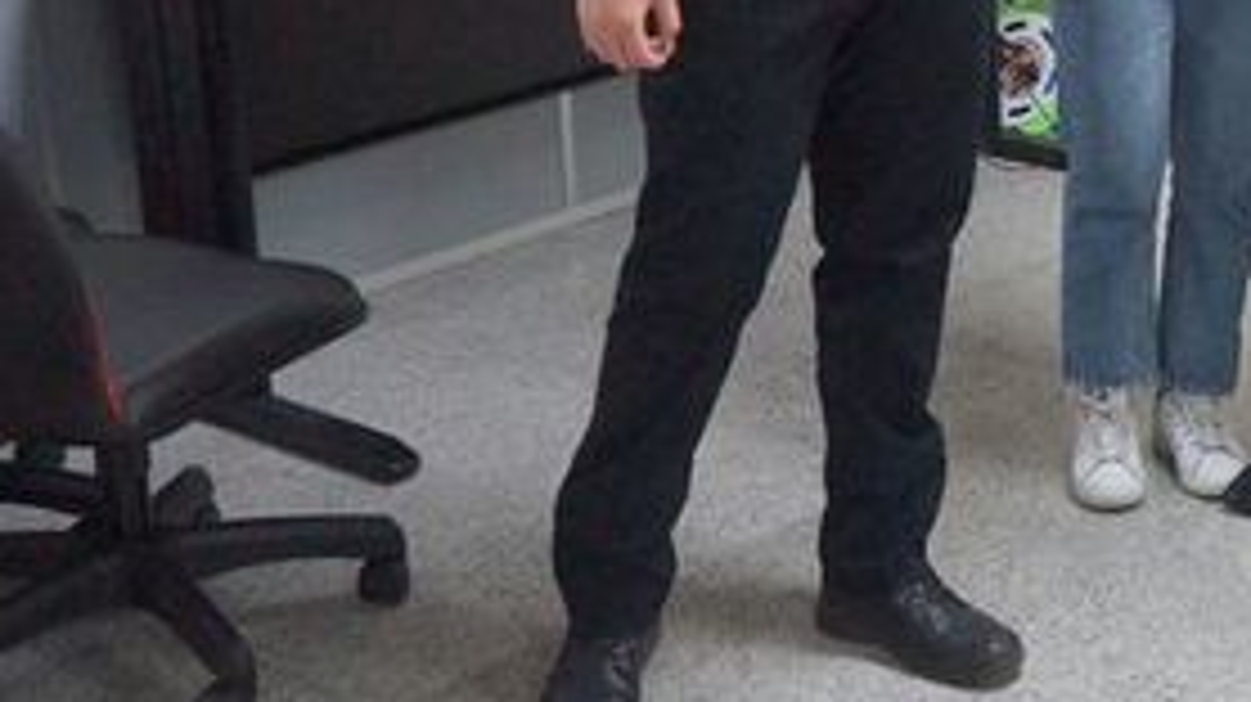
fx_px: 2884
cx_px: 1323
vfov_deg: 13.5
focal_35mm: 87
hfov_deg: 23.2
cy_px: -115
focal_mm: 22
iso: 3200
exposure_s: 1/160
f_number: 4
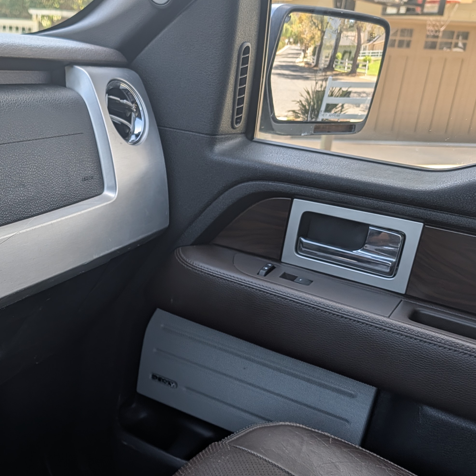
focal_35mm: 44
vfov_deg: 38.2
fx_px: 685
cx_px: 44
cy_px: 283
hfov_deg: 35.9
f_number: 1.68
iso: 59
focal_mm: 6.9
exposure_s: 1/242
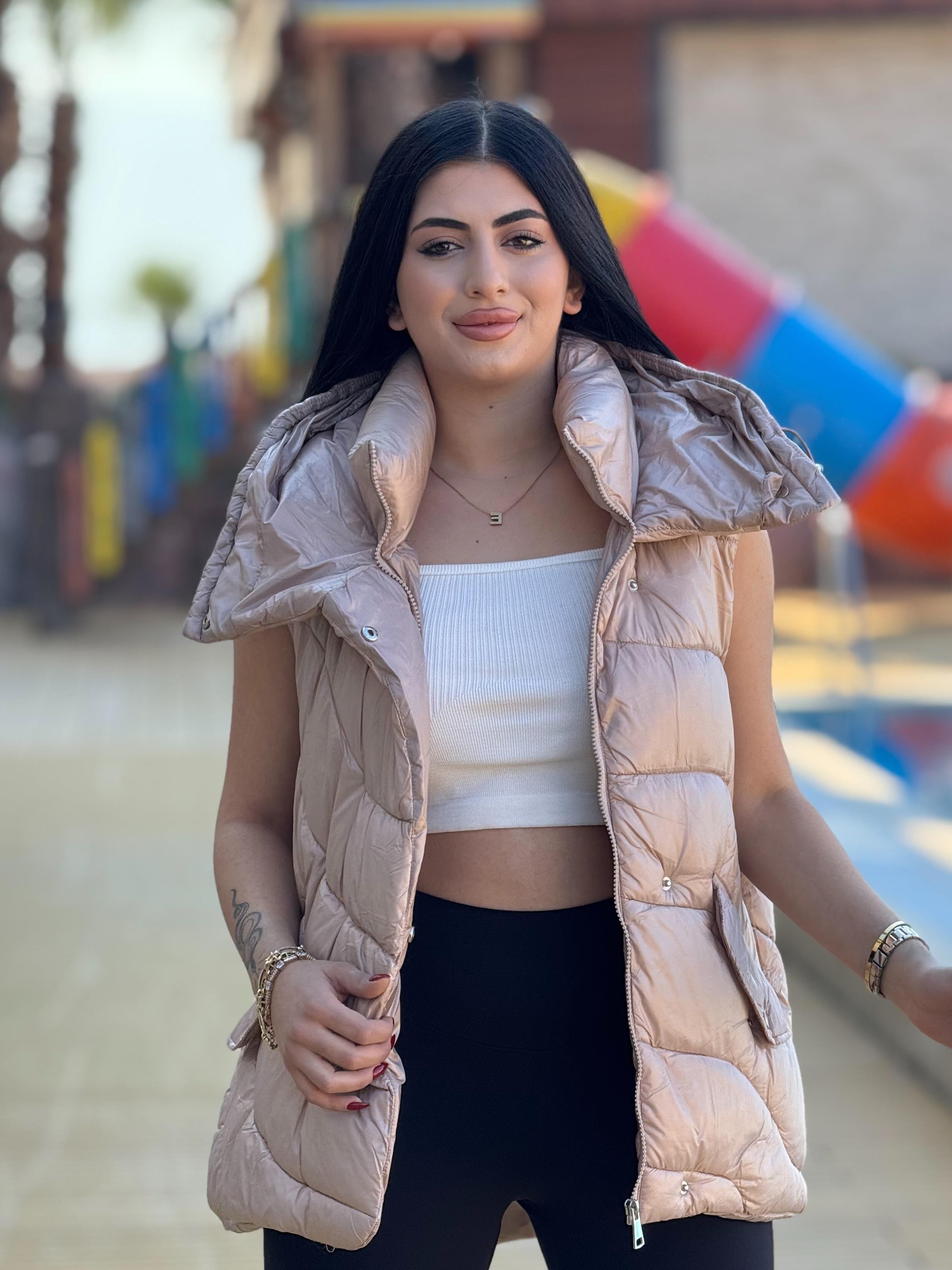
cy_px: 761
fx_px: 5354
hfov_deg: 10.2
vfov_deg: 13.5
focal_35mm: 146
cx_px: 449
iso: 50
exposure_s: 1/295
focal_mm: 15.66
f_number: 2.8
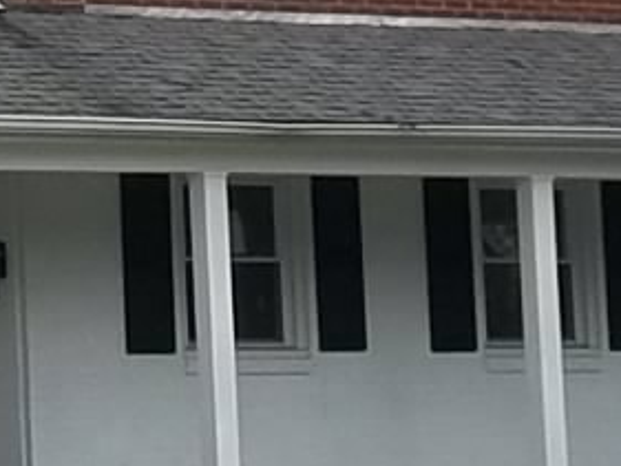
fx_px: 4182
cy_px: 119
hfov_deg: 8.2
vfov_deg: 6.4
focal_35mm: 233
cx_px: -522
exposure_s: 1/100
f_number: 9.4
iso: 80
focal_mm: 5.7
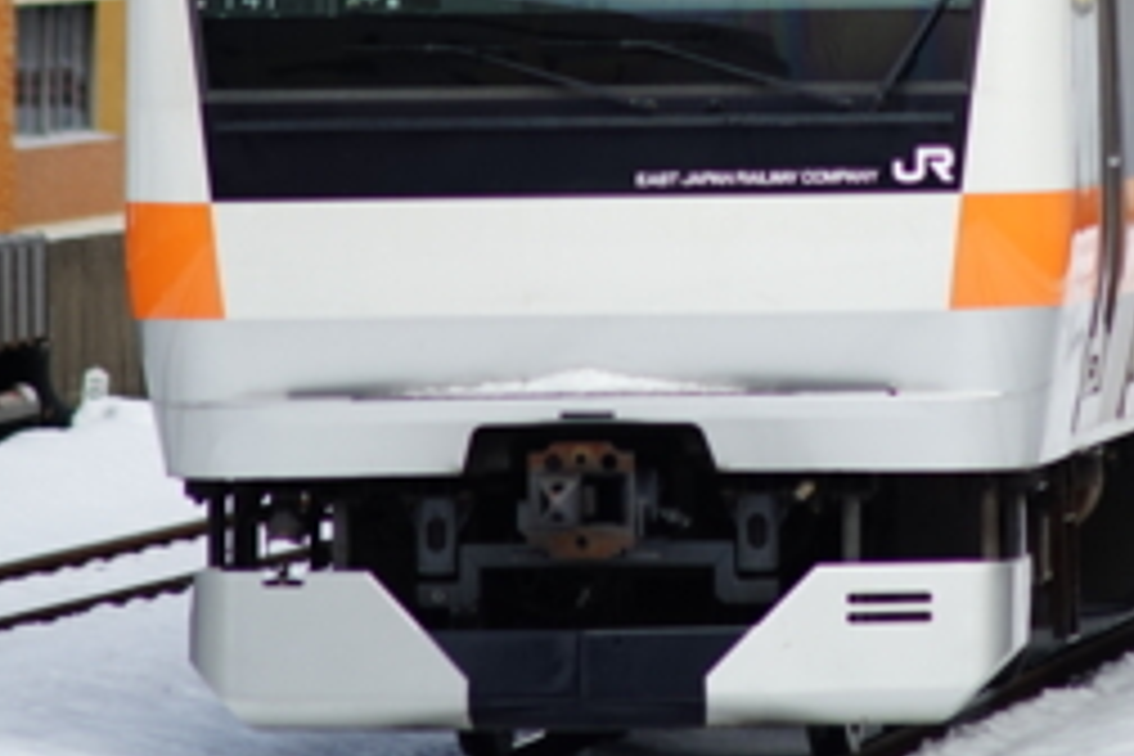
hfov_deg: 3.9
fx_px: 16820
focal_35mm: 534
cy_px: -11
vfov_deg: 2.6
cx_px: 864
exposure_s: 1/400
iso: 100
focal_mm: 210
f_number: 4
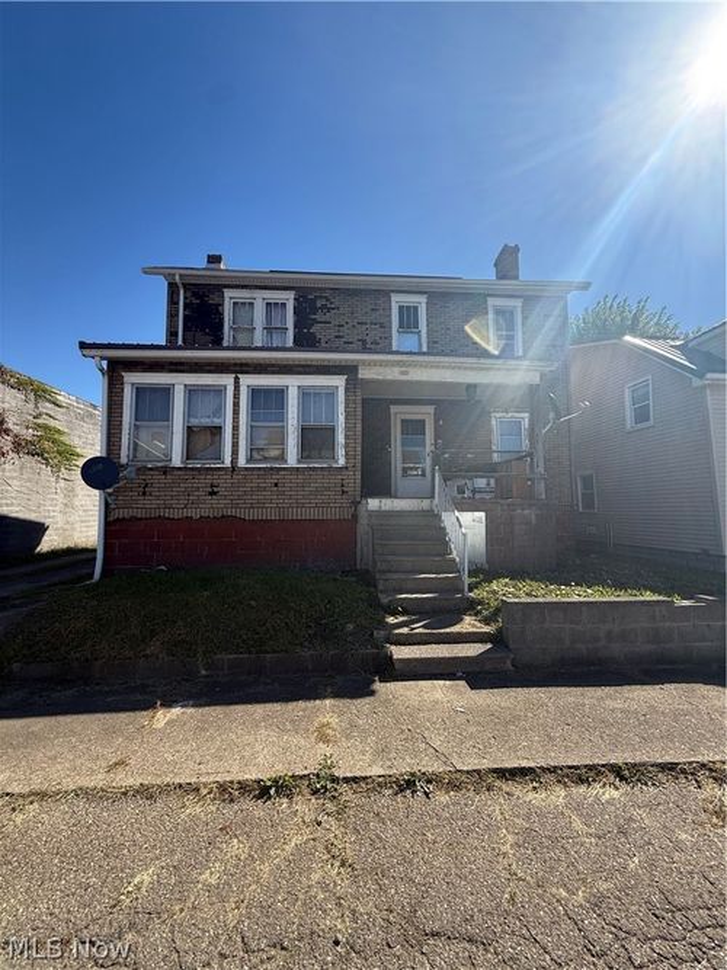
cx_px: 364
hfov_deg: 85.7
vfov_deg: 102.1
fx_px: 392
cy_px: 485
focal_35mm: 14
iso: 50
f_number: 2.2
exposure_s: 1/1050
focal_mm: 2.22
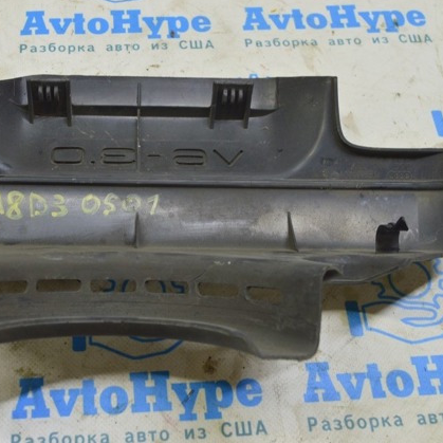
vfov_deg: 34.9
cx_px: 128
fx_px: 704
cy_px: 219
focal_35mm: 49
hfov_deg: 34.4
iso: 400
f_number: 5.6
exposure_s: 1/20
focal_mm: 25
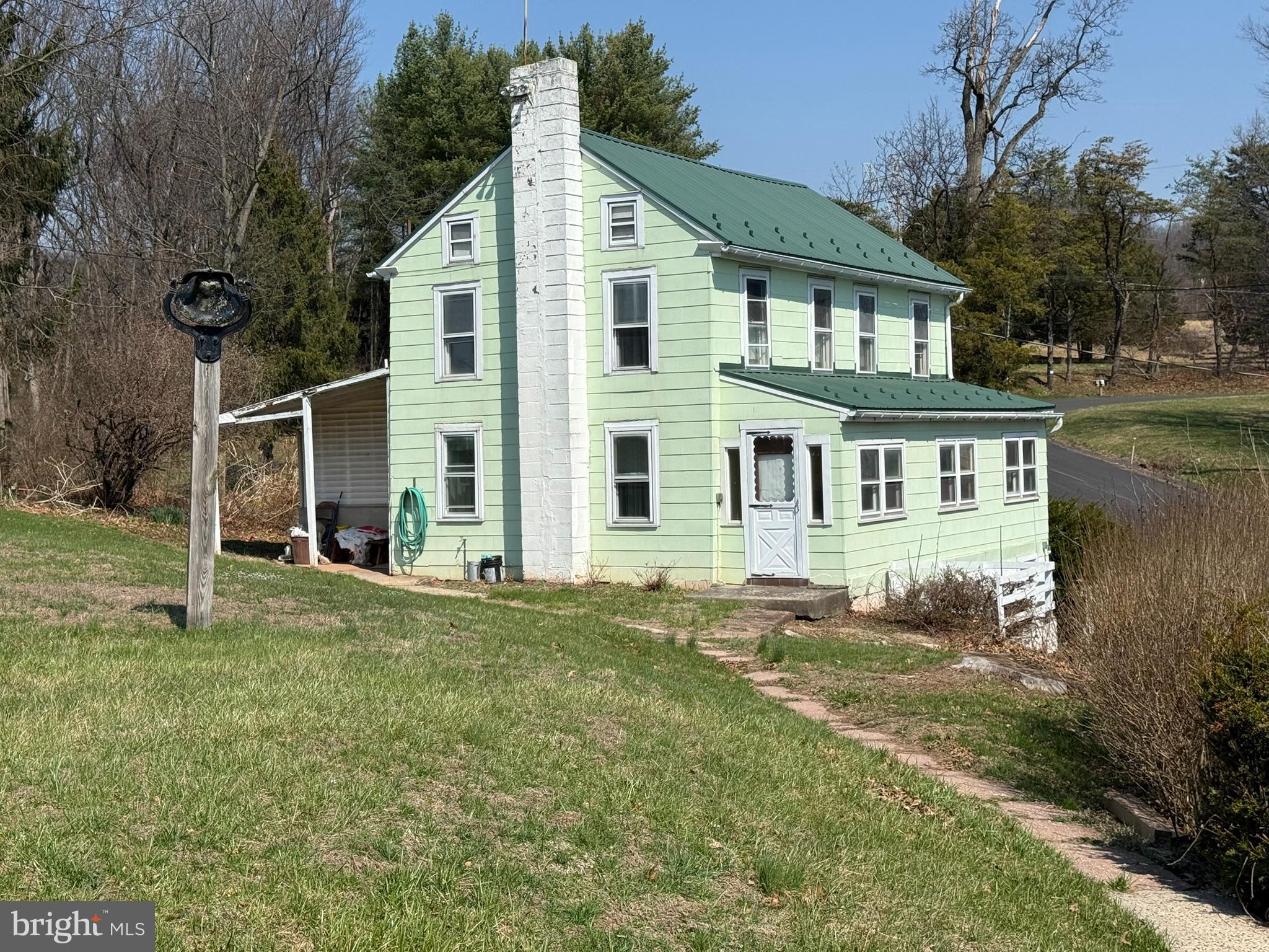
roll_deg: +2.0
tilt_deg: -0.9
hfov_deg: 39.7
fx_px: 1760
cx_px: 634
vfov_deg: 30.3
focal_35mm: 48
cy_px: 476
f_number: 1.78
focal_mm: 6.76
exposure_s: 1/7874
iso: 64
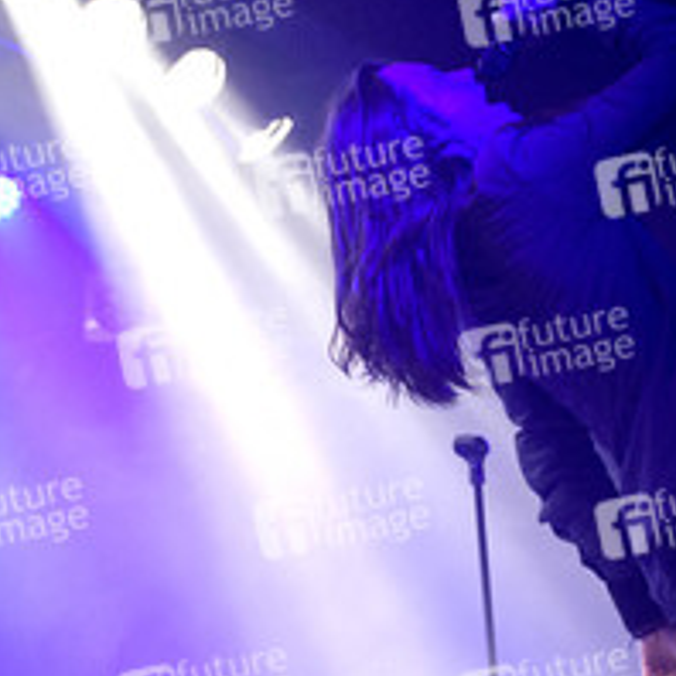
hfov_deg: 12.5
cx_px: 591
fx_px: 3071
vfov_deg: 12.5
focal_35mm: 139
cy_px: 434
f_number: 6.3
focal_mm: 48
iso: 4000
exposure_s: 1/160
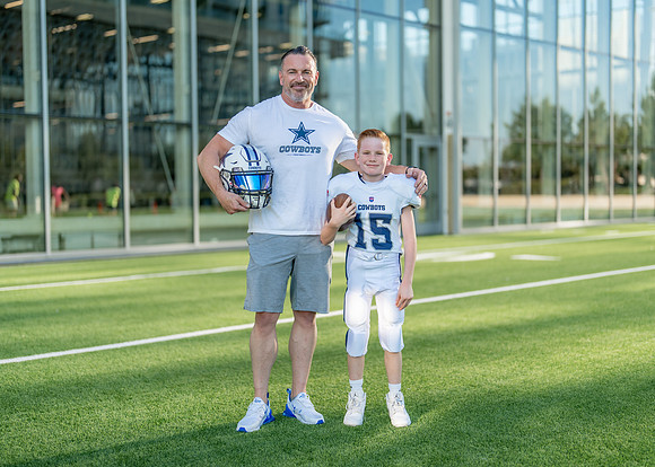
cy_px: 234
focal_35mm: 53
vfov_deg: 26.8
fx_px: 983
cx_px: 328
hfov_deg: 36.9
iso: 100
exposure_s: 1/2500
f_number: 1.2
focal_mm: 50
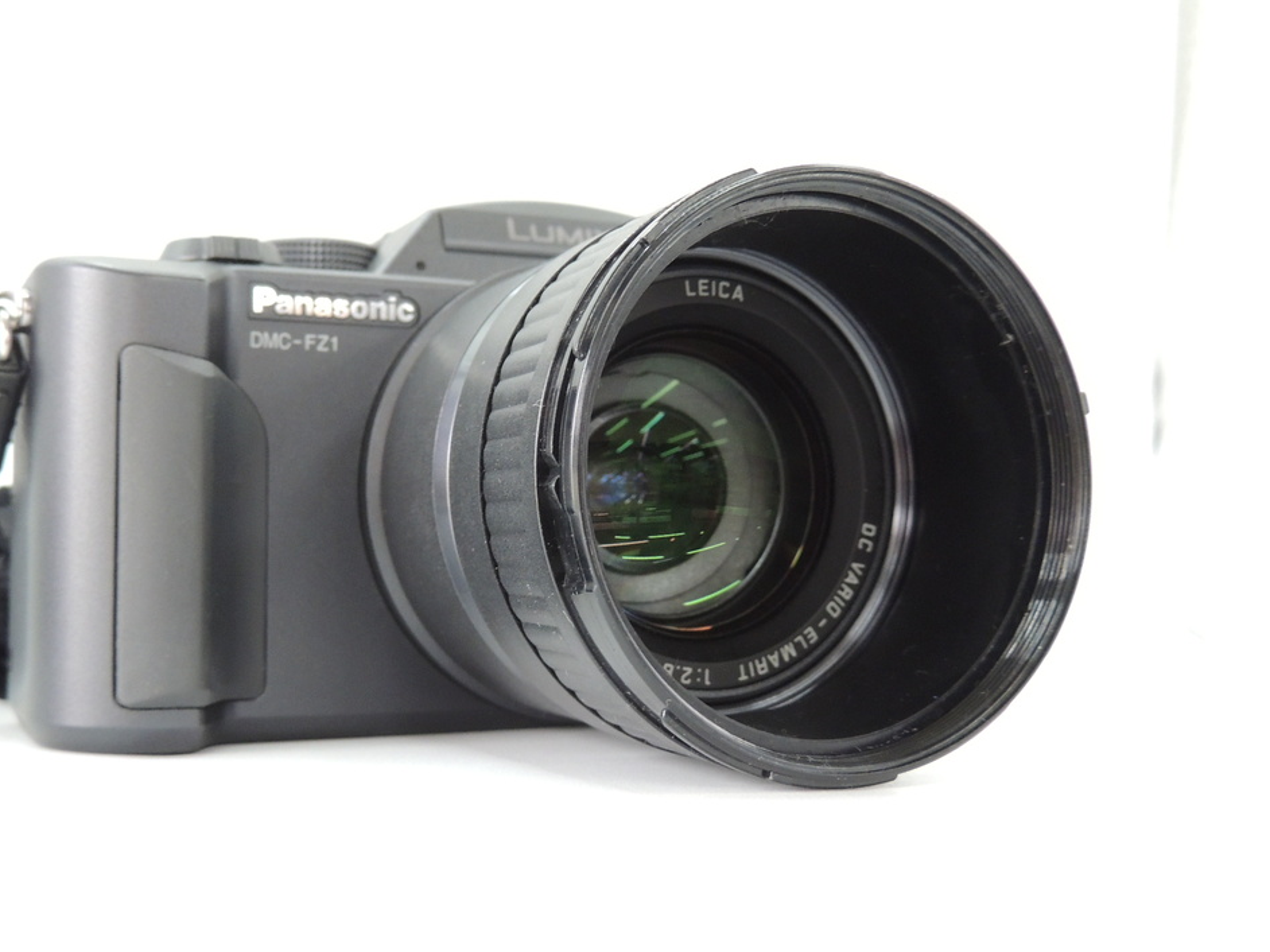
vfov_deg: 34.3
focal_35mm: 42
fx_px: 1541
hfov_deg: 44.6
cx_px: 505
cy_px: 452
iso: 400
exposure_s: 1/40
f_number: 3.2
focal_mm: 5.8
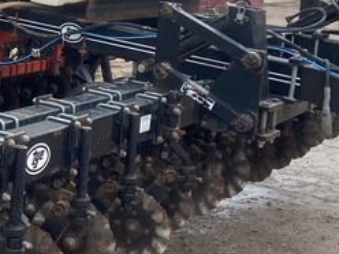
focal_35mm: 84
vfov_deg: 17.1
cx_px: 29
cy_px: -14
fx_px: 823
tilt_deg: -3.4
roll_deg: +0.4
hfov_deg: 22.7
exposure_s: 1/1245
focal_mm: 4.25
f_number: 1.8
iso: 32
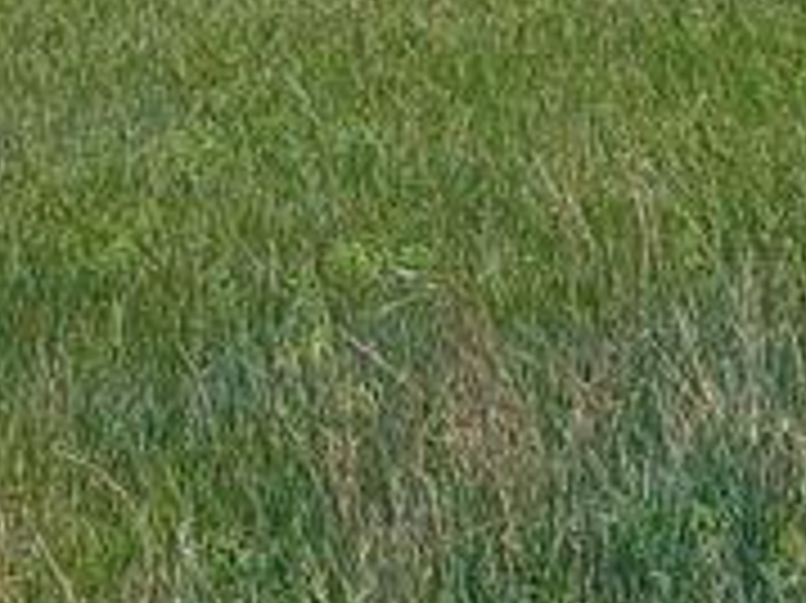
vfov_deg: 9.2
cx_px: 284
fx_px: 3467
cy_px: -666
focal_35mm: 149
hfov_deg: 13.2
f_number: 1.8
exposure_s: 1/524
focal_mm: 3.98
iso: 20
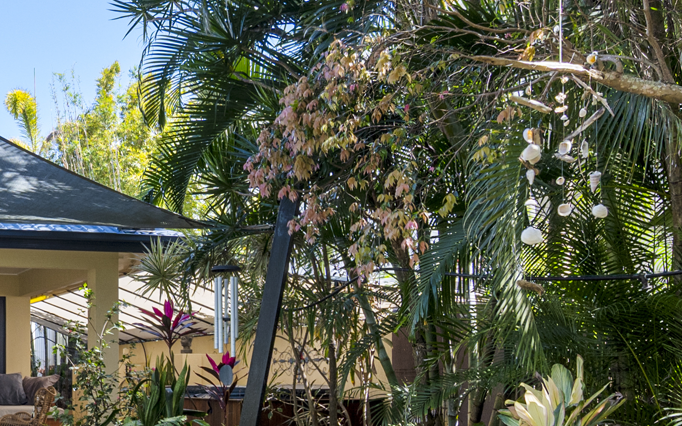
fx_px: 985
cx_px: 20
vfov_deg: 23.8
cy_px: 380
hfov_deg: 35.1
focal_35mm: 53
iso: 400
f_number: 8
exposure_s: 1/320
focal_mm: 14
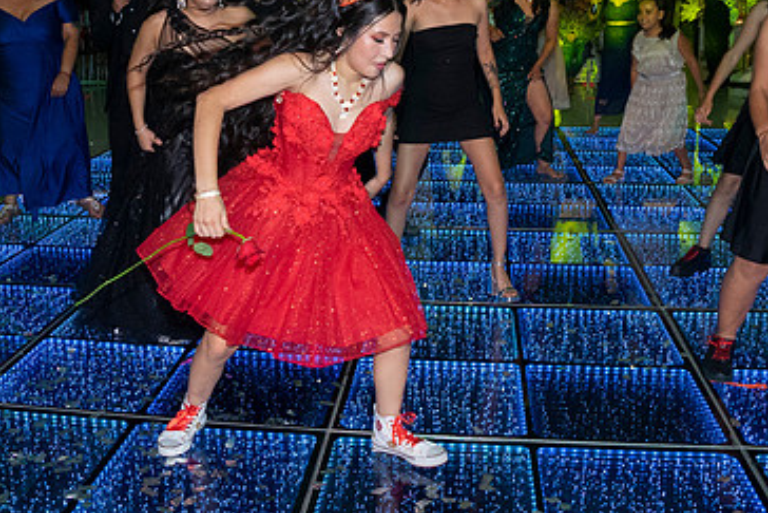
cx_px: 319
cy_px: 109
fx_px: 918
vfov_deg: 30.5
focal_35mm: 43
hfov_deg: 45.2
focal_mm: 18
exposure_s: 1/160
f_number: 5
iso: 1600
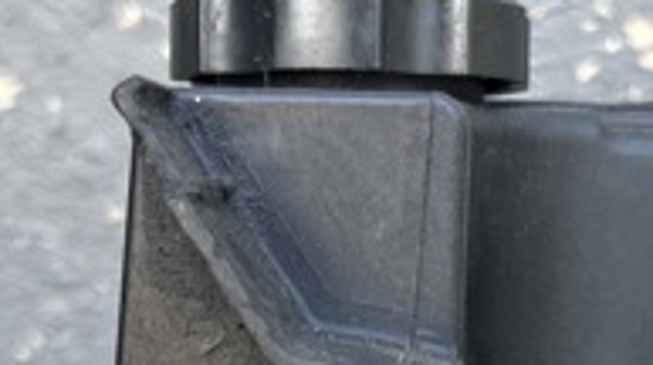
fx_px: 1626
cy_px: 728
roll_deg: +0.8
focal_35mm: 94
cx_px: 416
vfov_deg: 11.5
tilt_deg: -23.3
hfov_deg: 22.6
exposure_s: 1/121
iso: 80
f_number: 1.6
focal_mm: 5.1
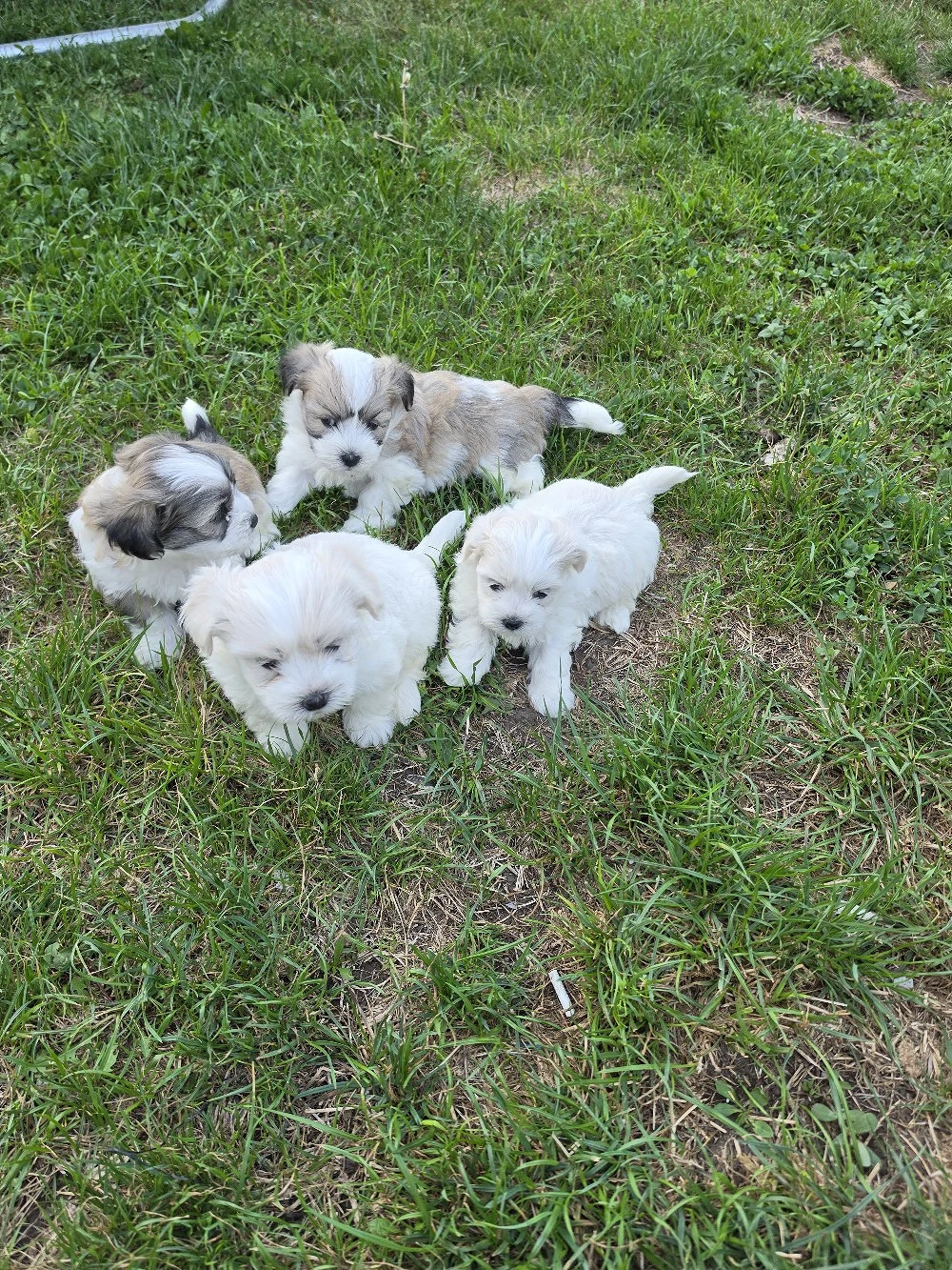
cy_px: 635
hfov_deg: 58.9
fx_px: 843
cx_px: 476
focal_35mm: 23
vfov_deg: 73.9
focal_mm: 6.5
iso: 32
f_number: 1.4
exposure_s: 1/120
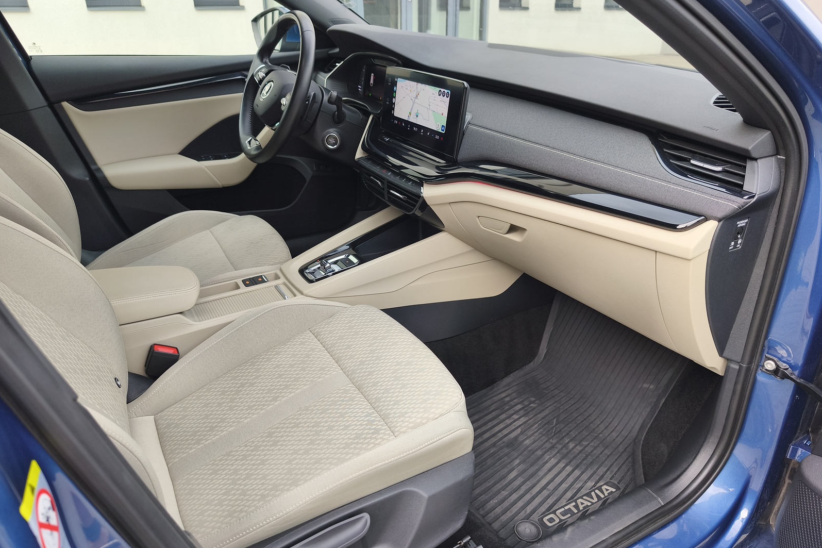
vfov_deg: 53.0
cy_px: 302
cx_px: 411
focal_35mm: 24
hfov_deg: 73.7
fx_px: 548
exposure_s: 1/102
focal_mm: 6.18
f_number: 1.65
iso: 50
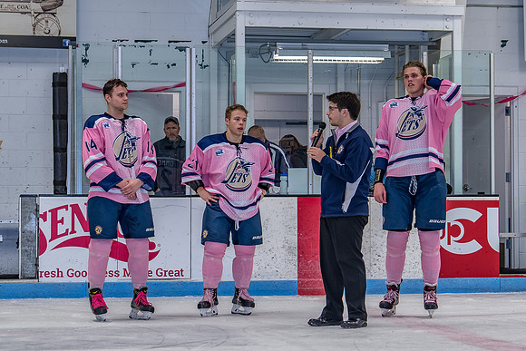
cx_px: 276
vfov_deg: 13.8
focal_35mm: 99
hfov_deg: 20.5
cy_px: 167
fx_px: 1453
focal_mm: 52
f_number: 4
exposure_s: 1/250
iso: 800
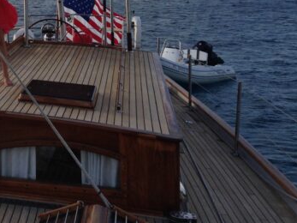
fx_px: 626
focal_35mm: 73
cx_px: -29
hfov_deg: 24.9
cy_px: -17
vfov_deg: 19.4
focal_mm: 4.12
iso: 50
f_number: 2.4
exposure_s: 1/1205
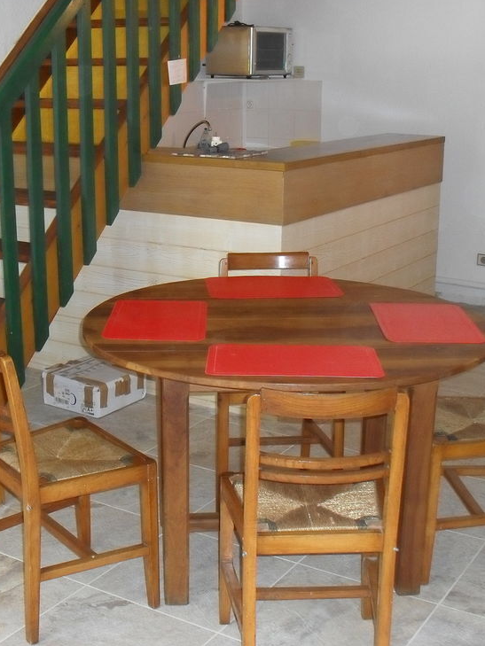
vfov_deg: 39.7
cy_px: 320
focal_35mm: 48
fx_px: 896
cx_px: 222
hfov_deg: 30.3
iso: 240
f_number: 3.2
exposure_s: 1/45
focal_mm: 6.3
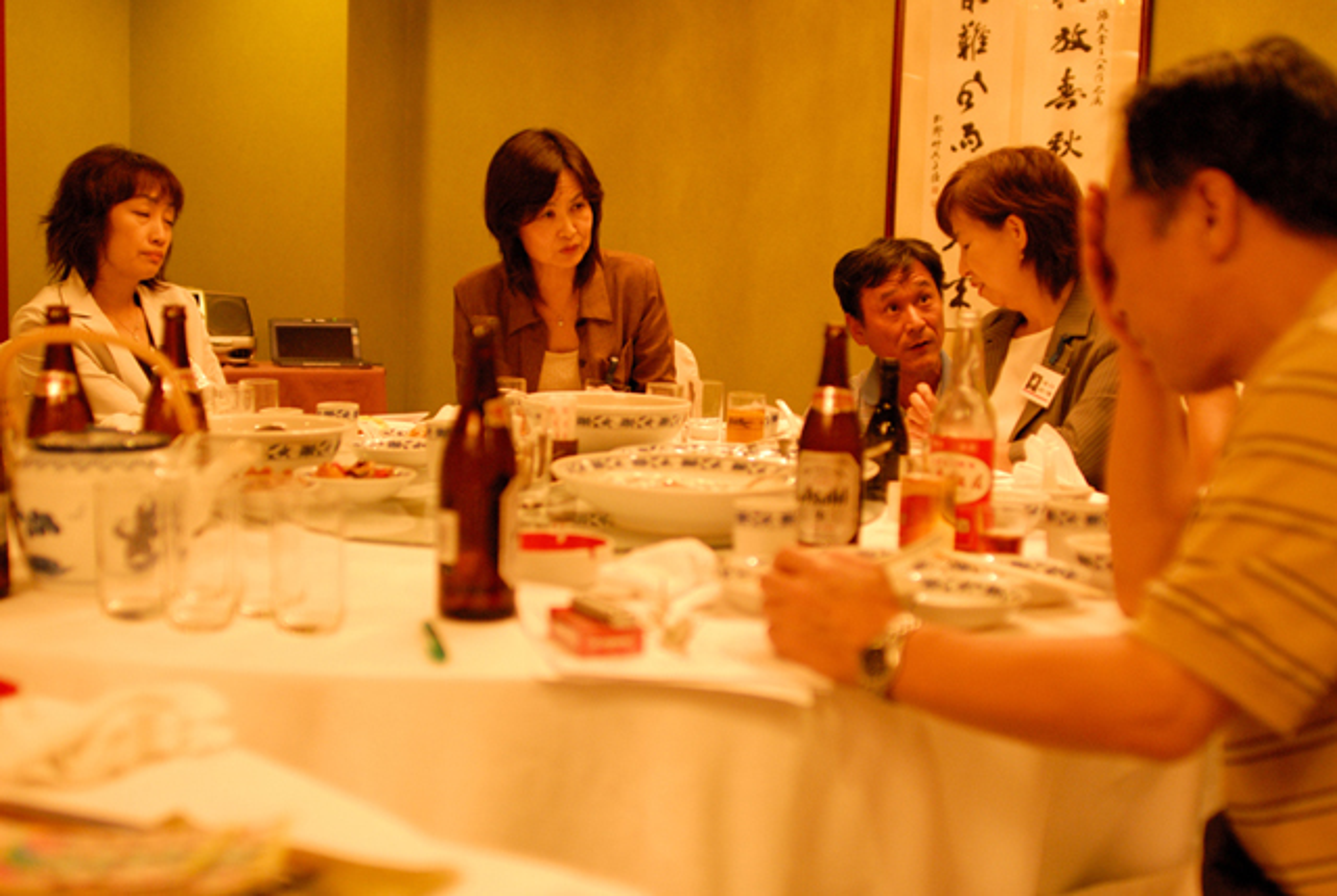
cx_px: 668
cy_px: 448
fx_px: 1562
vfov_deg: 32.0
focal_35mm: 42
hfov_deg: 46.3
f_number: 2
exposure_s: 1/90
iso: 800
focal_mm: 28
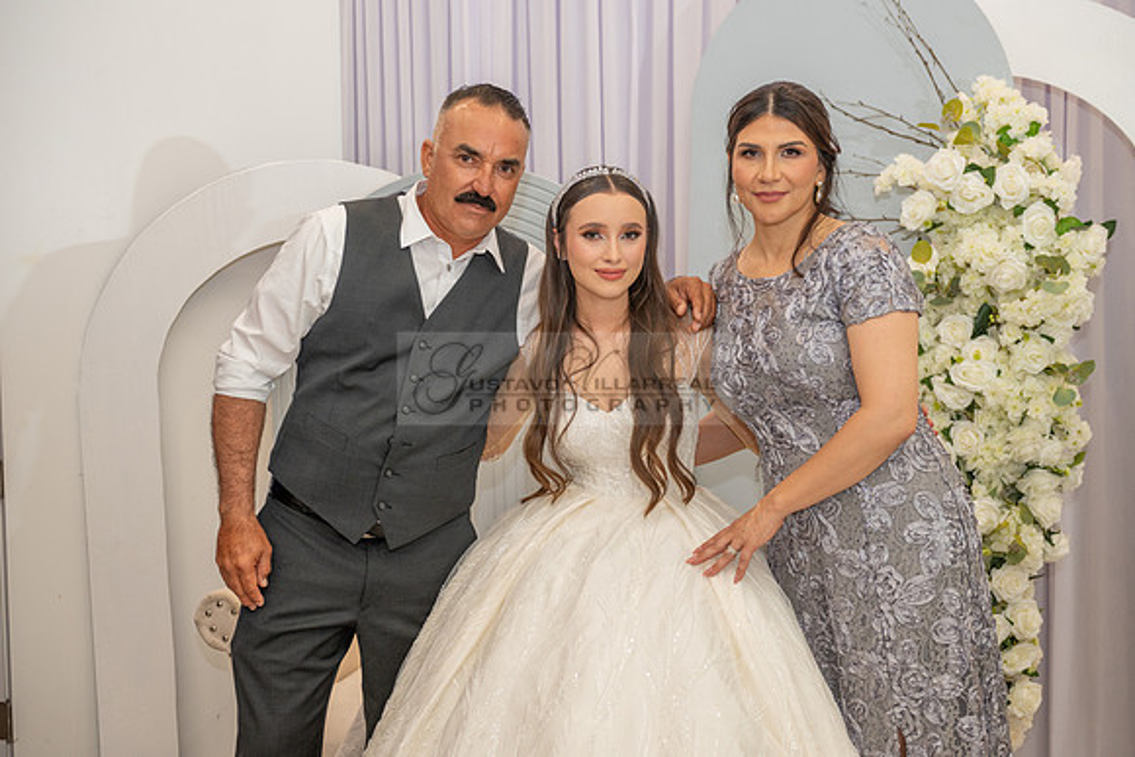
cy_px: 378
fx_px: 1514
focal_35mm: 48
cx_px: 568
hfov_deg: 41.1
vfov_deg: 28.1
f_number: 3.5
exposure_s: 1/160
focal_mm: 48
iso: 640
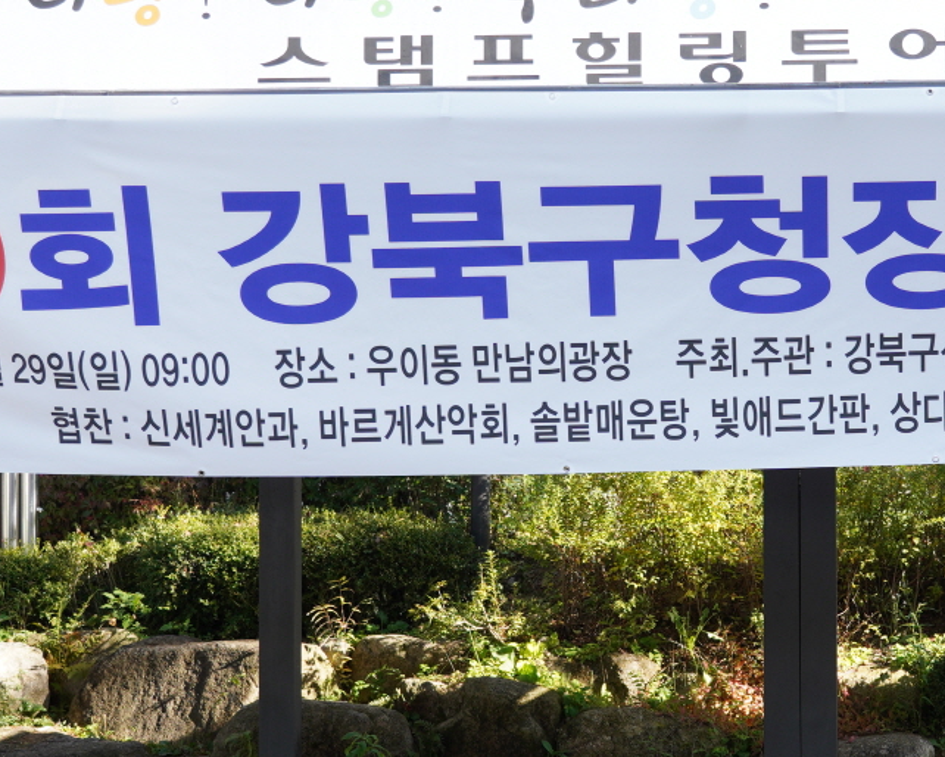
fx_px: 2798
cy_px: 401
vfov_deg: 15.4
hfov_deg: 19.1
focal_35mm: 100
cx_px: 667
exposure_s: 1/250
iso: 200
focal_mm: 38
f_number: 4.5
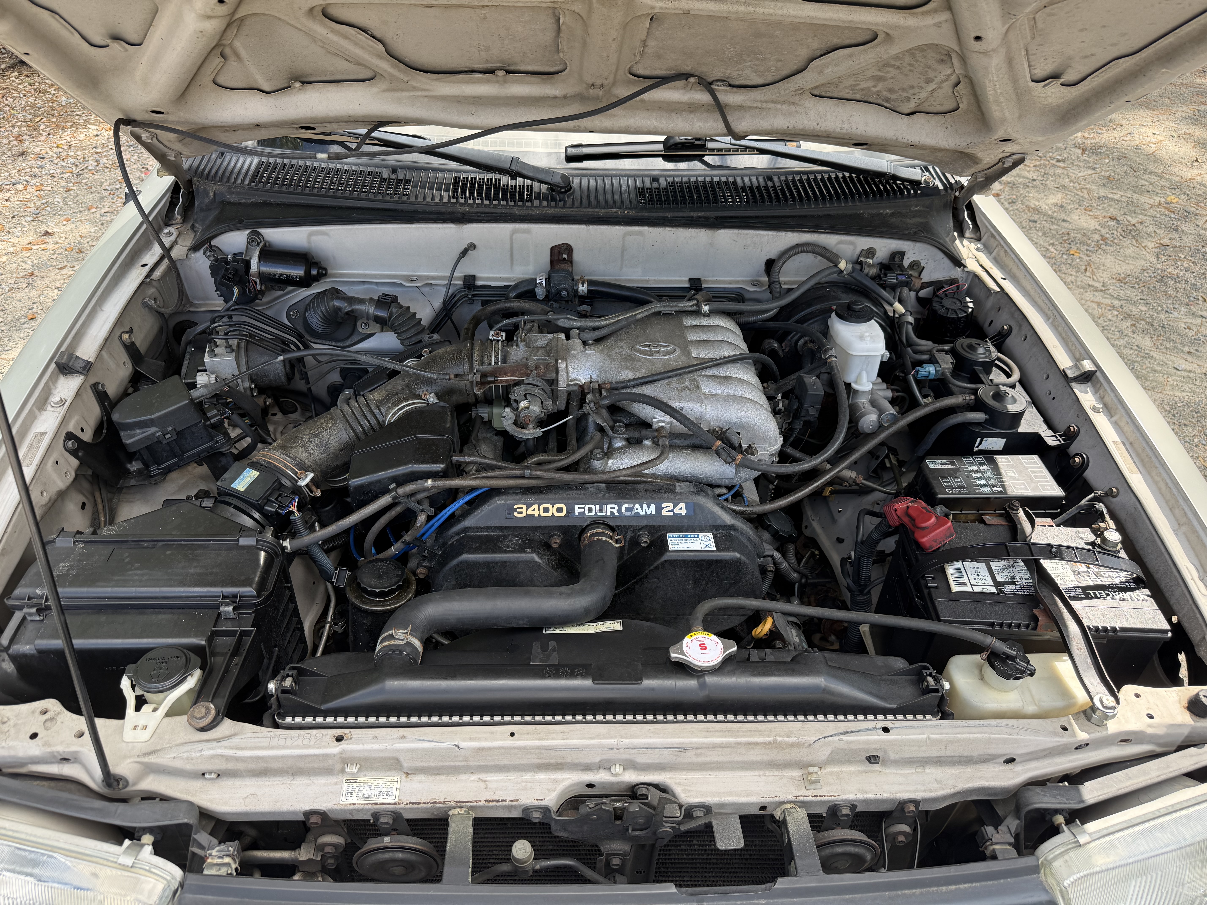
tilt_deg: -37.0
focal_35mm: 24
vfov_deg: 56.8
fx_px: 837
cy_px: 452
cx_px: 604
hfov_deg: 71.6
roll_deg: +1.1
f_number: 1.78
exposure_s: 1/649
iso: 100
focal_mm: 6.76
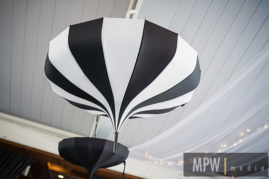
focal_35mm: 30
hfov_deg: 61.9
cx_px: 128
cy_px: 88
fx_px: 224
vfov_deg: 43.6
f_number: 4
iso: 250
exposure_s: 1/30
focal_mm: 28
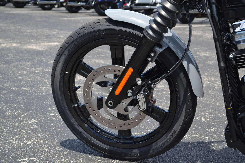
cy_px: 82
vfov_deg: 18.9
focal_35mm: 72
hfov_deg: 28.1
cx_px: 122
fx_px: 490
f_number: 7.1
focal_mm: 48
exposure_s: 1/200
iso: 100
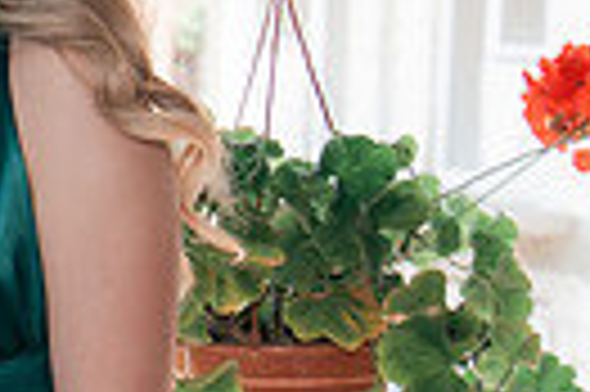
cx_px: -733
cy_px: 291
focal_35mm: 145
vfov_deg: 9.4
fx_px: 2373
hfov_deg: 12.0
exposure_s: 1/250
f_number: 3.5
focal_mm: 26
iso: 320
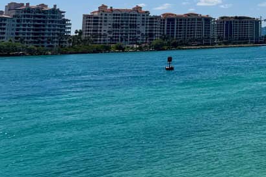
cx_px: 325
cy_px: -44
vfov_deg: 20.6
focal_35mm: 61
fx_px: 451
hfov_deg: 28.3
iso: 80
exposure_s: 1/10417
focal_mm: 6.8
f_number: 1.8
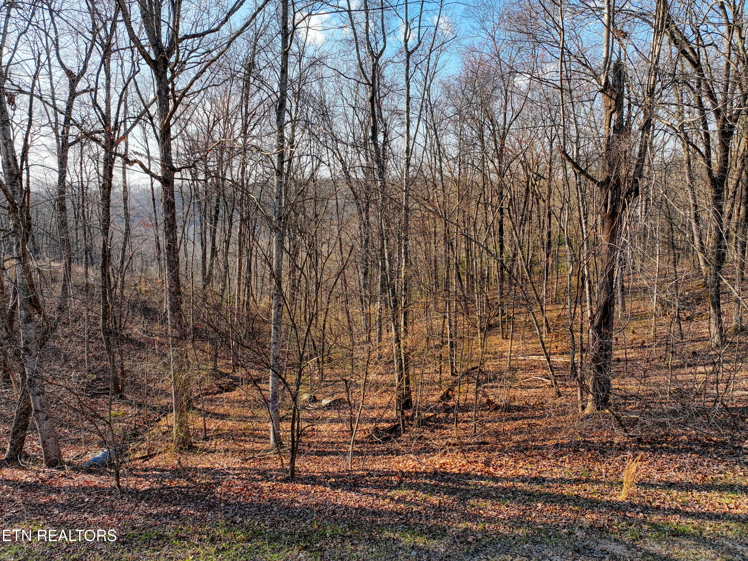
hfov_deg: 71.6
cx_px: 374
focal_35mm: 24
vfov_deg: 56.8
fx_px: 518
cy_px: 280
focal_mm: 12.3
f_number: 2.8
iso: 180
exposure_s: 1/400
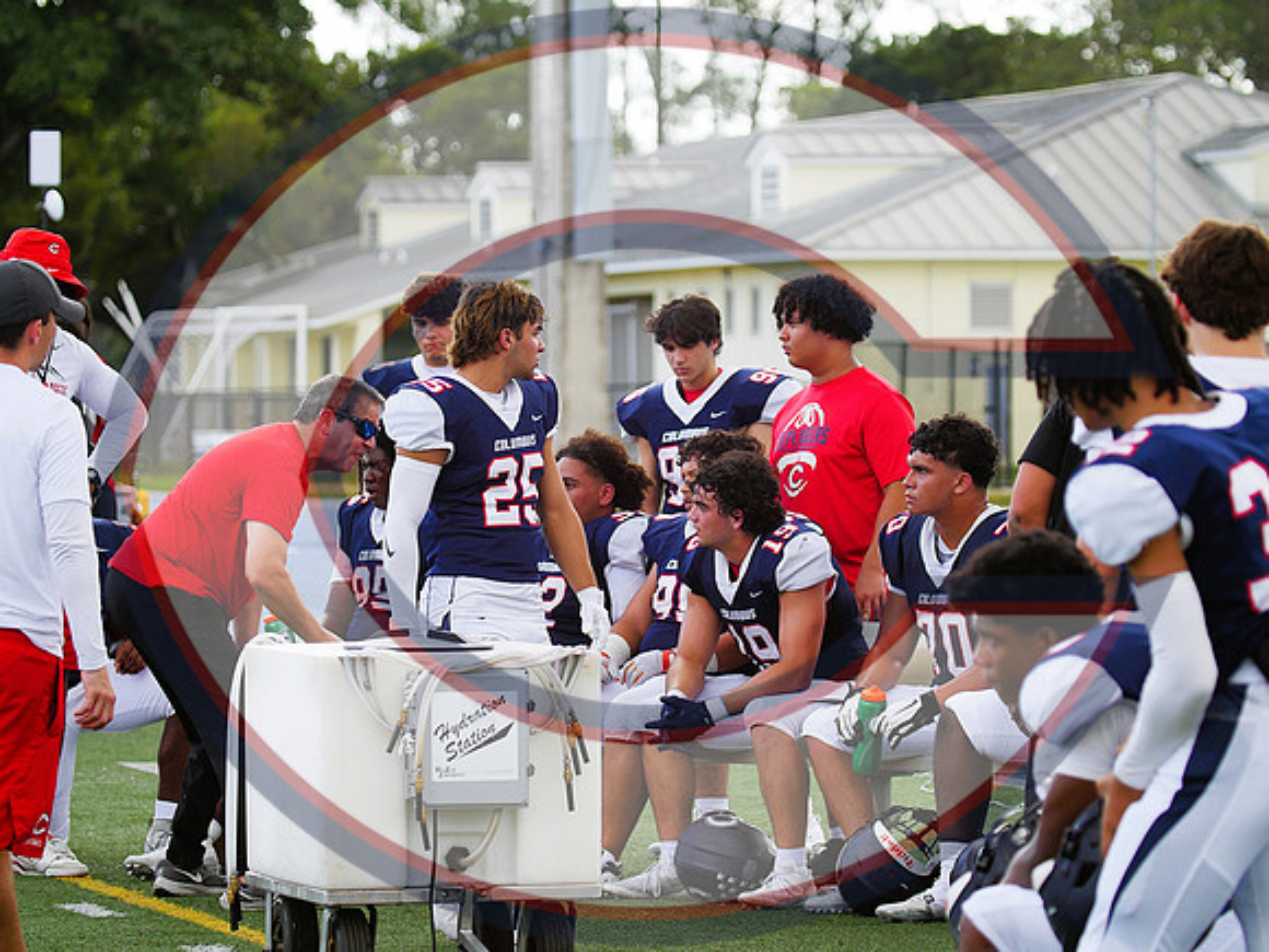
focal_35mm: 224
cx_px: 634
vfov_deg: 6.6
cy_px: 476
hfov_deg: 8.8
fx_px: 8212
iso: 200
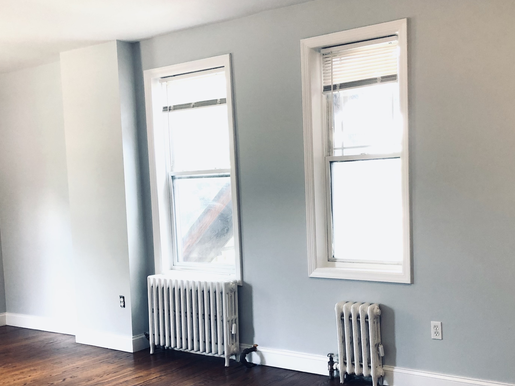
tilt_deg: -5.6
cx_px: 312
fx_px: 610
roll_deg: +1.9
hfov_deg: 45.5
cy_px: 242
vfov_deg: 34.9
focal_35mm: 41
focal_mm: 3.99
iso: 32
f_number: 1.8
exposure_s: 1/24
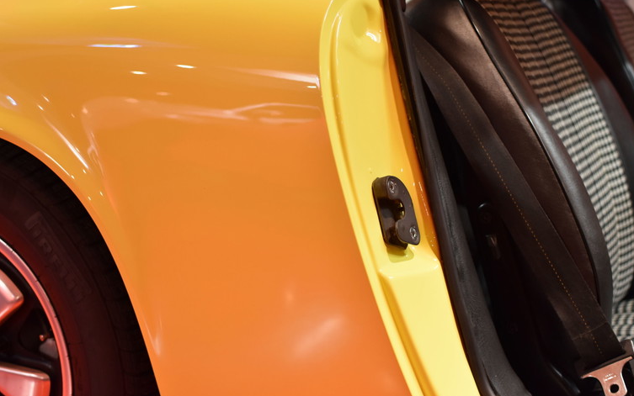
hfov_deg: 37.2
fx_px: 942
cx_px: 322
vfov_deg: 23.8
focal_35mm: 55
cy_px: 193
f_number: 2.5
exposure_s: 1/60
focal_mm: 35
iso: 800
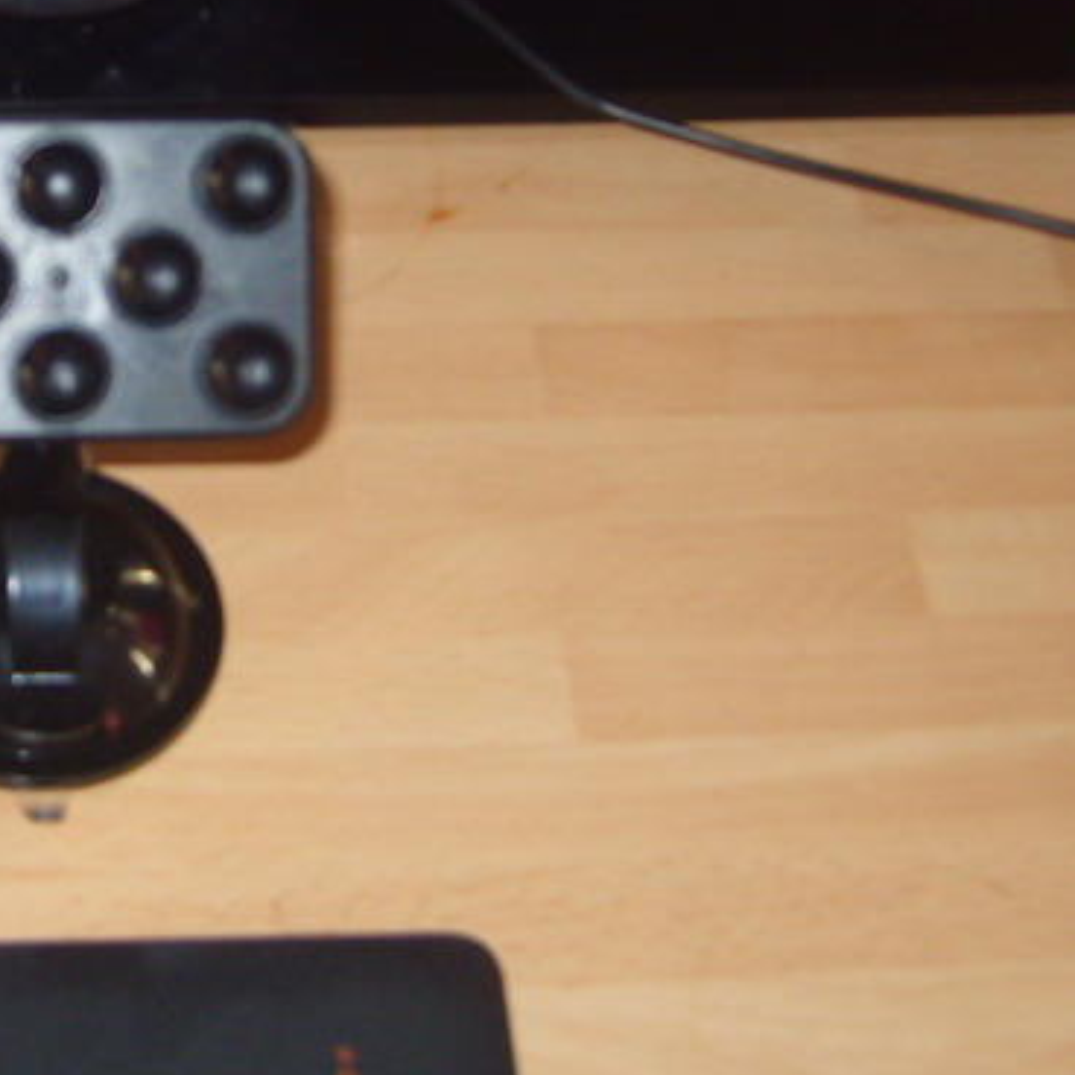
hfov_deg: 19.6
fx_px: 3022
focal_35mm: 86
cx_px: -12
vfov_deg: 20.1
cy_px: 304
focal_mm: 7.4
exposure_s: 1/30
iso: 100
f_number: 2.8
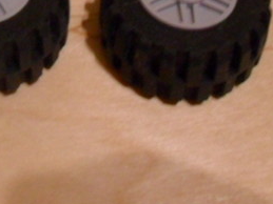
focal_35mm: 94
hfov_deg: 20.7
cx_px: 74
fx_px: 741
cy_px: -127
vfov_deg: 14.4
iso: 200
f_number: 3.5
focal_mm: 4.9
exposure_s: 1/3
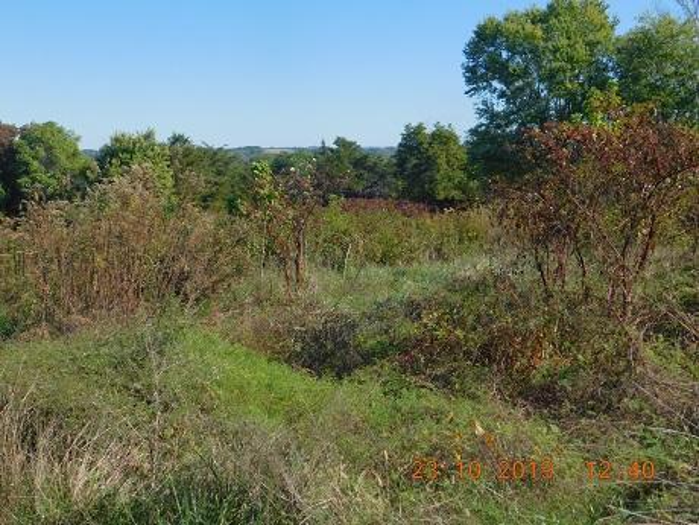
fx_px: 909
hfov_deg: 42.1
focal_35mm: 45
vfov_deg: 32.2
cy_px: 262
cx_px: 350
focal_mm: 8
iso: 125
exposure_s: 1/800
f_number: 3.7
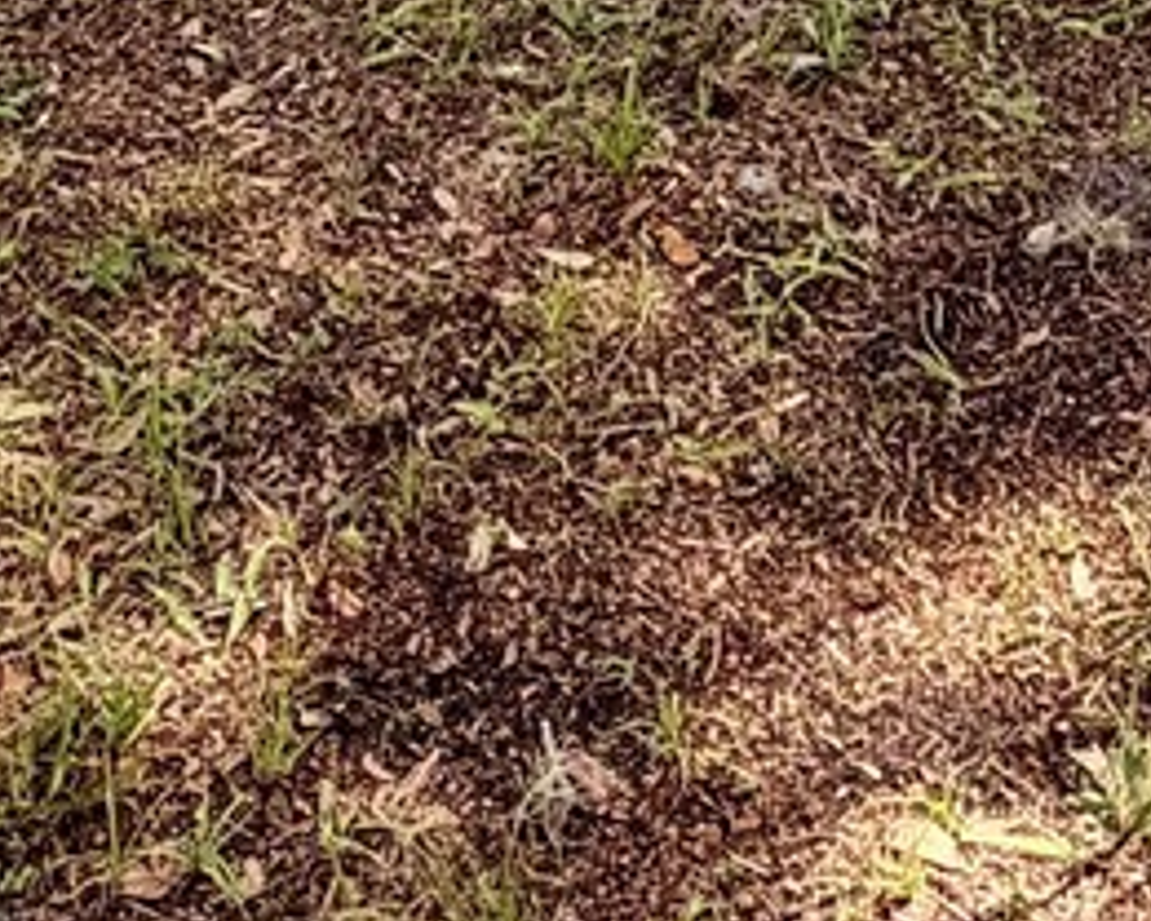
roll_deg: +0.1
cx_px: 846
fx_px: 2861
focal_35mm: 84
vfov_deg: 14.7
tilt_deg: -11.2
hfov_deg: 22.6
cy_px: -979
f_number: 2.2
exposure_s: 1/770
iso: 32
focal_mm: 2.22
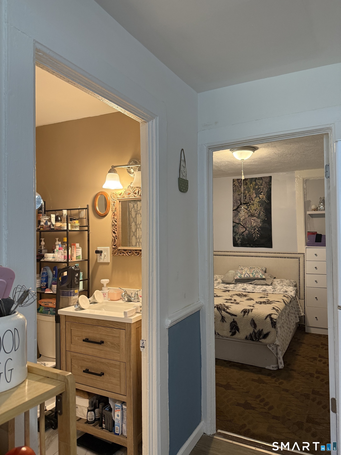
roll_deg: +0.1
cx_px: 170
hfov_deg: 56.8
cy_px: 228
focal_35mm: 24
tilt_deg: +1.0
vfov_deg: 71.6
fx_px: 315
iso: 250
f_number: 1.78
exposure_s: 1/60
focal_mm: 6.76
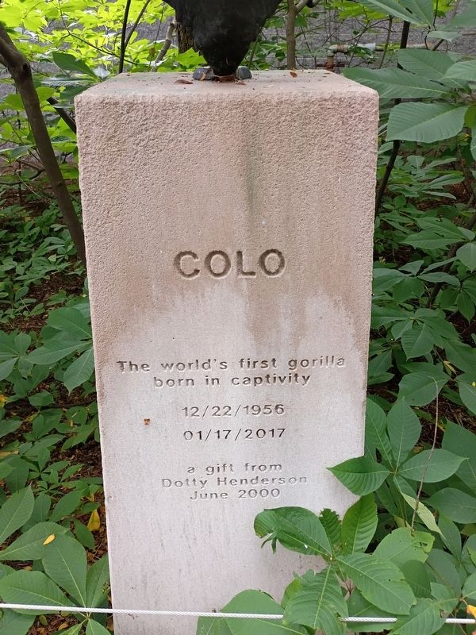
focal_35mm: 29
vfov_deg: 61.7
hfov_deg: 48.2
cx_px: 238
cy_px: 318
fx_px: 532
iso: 706
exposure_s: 1/40
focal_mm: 4.27
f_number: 1.8
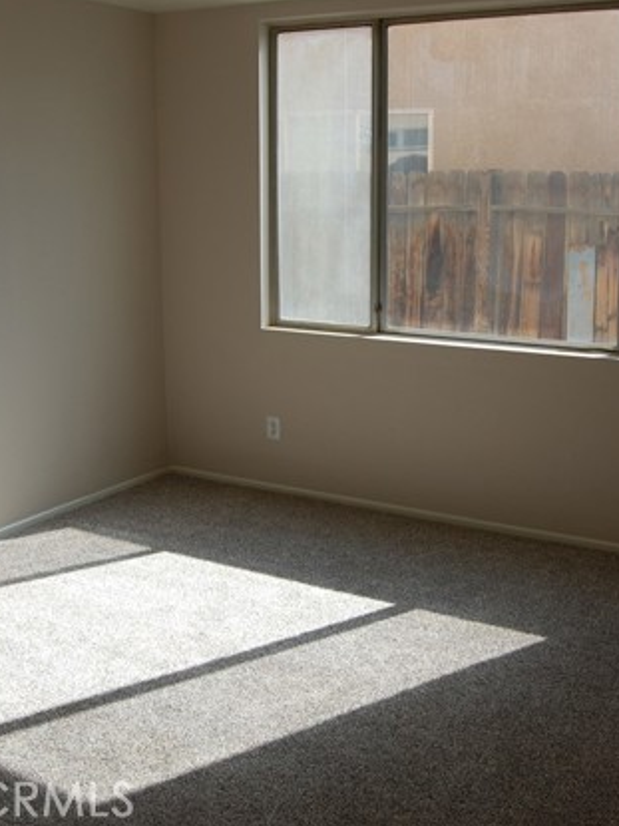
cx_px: 356
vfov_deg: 46.8
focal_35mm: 40
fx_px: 954
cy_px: 405
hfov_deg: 35.9
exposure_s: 1/200
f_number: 8
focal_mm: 18
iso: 200
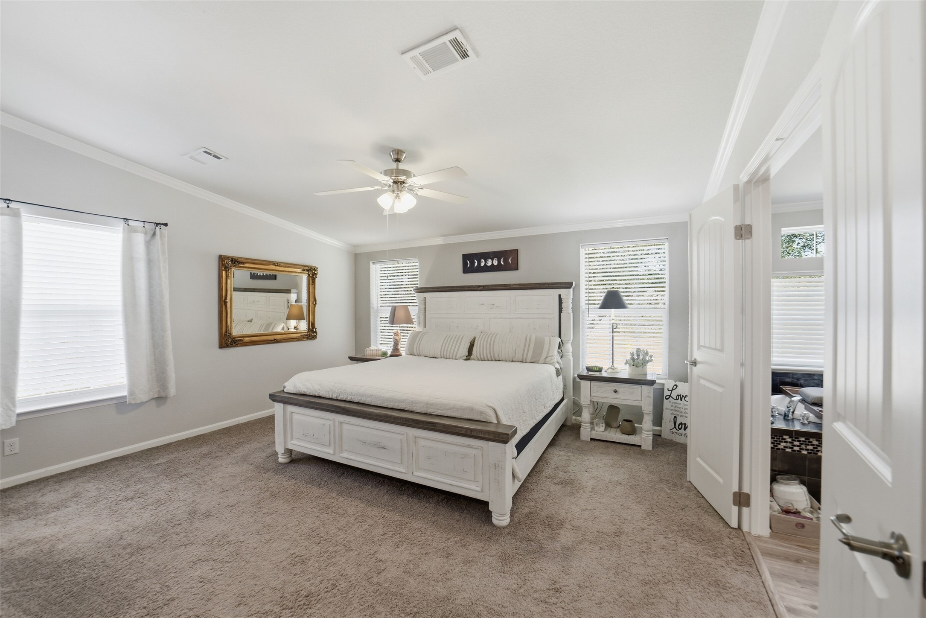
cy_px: 309
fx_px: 360
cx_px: 463
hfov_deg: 104.2
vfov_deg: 81.2
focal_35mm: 14
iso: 500
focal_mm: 14
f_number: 11
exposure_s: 1/50
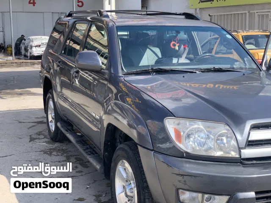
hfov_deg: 36.8
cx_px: 136
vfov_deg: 28.0
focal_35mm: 52
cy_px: 102
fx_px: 407
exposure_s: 1/444
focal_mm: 6
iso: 16
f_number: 2.4
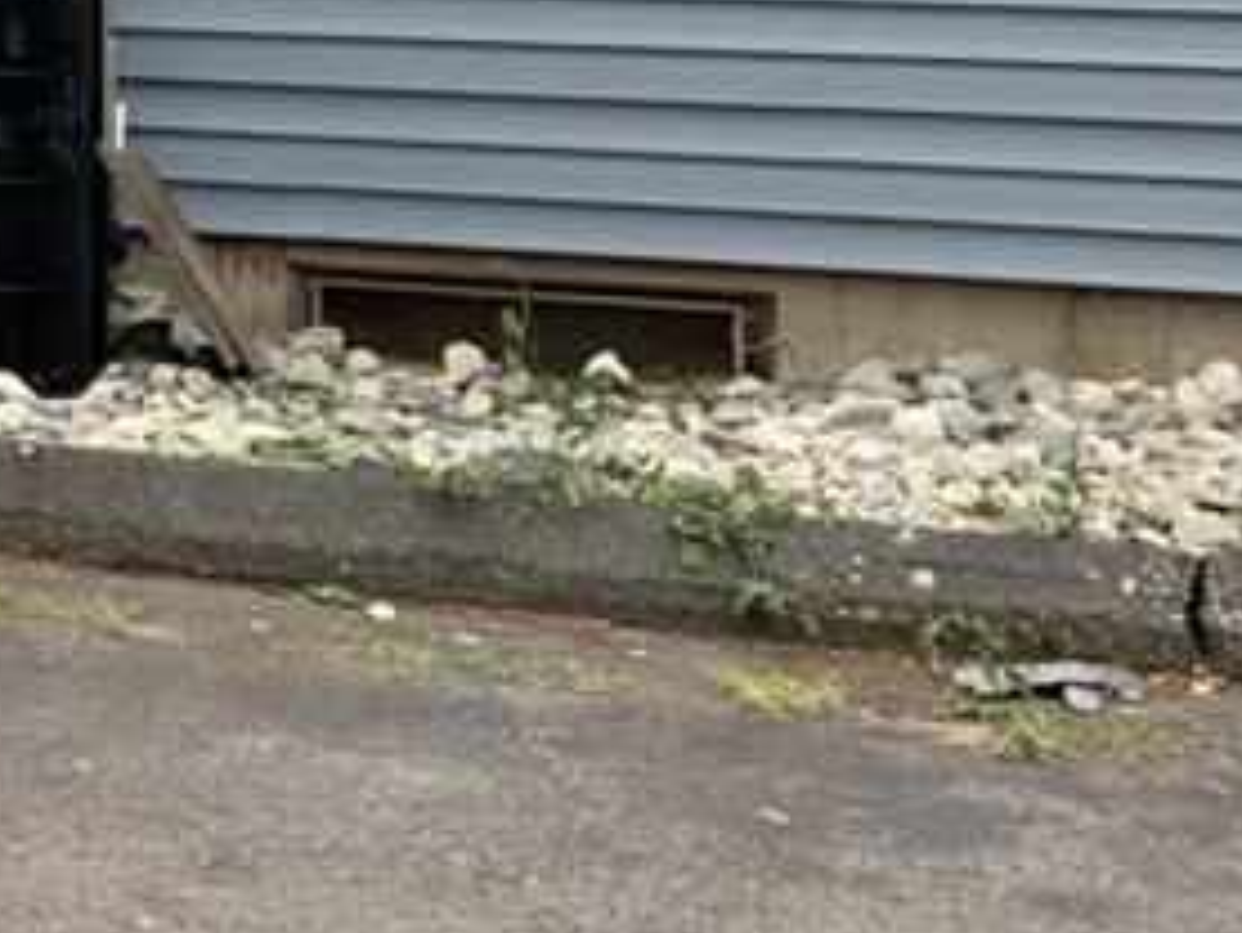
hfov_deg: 16.9
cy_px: -211
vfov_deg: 14.9
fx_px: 3446
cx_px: -1004
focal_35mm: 96
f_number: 1.8
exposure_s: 1/270
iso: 25
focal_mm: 4.25
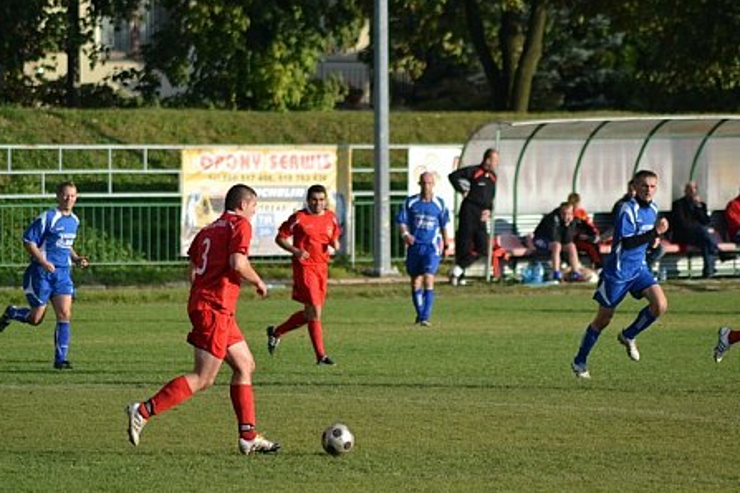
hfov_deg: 5.1
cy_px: 266
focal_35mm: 403
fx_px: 8283
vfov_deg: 3.4
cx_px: 338
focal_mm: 240
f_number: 5.6
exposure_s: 1/1600
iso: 400
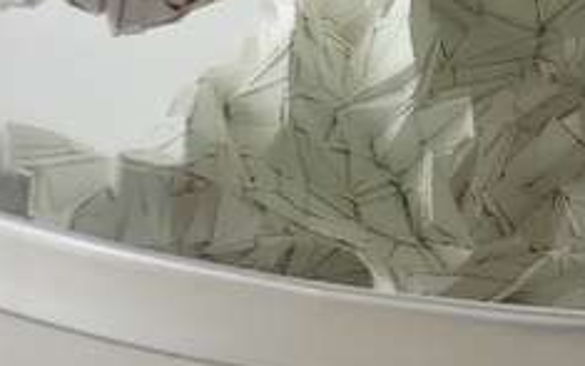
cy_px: -341
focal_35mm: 204
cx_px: 772
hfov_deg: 10.1
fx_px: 3253
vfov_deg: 6.3
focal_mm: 10.5
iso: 125
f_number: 2.8
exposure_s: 1/80
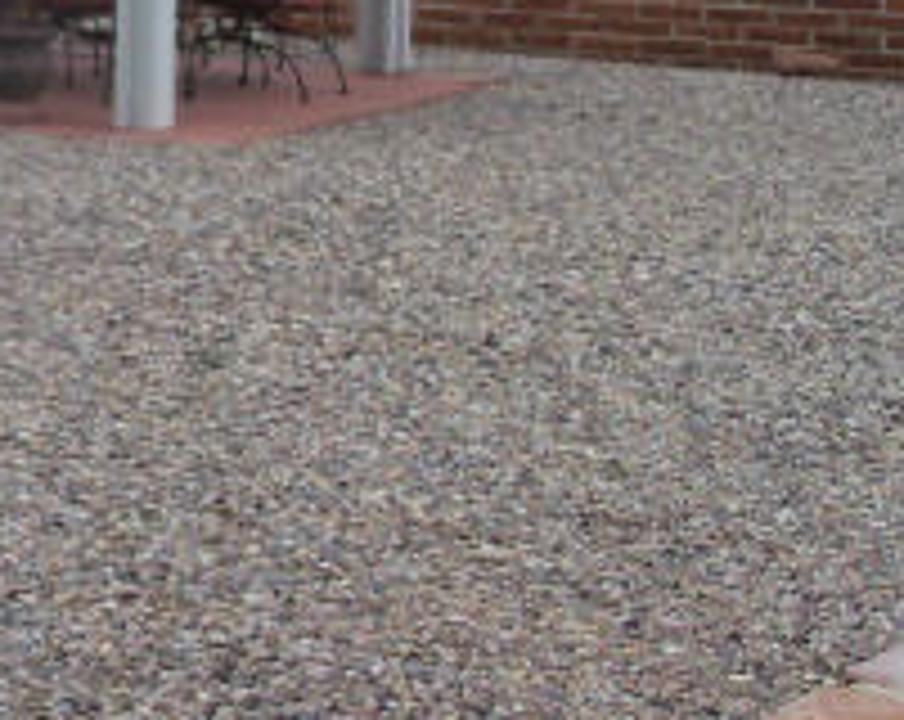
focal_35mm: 109
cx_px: -229
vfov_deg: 13.9
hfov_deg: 16.8
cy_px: -18
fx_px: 2911
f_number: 3
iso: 80
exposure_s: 1/500
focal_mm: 6.3
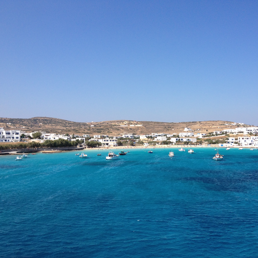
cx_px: 173
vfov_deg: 40.0
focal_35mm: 42
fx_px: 354
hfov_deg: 39.5
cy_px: 129
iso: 50
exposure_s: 1/1842
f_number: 2.4
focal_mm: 4.28
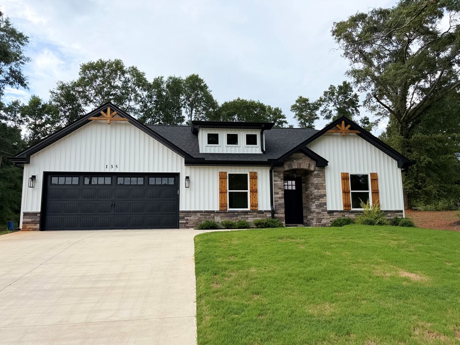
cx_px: 227
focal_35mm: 25
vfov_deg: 54.9
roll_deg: +0.9
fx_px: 332
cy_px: 178
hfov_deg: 69.4
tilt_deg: +7.5
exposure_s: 1/2525
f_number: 1.78
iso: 80
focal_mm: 6.76
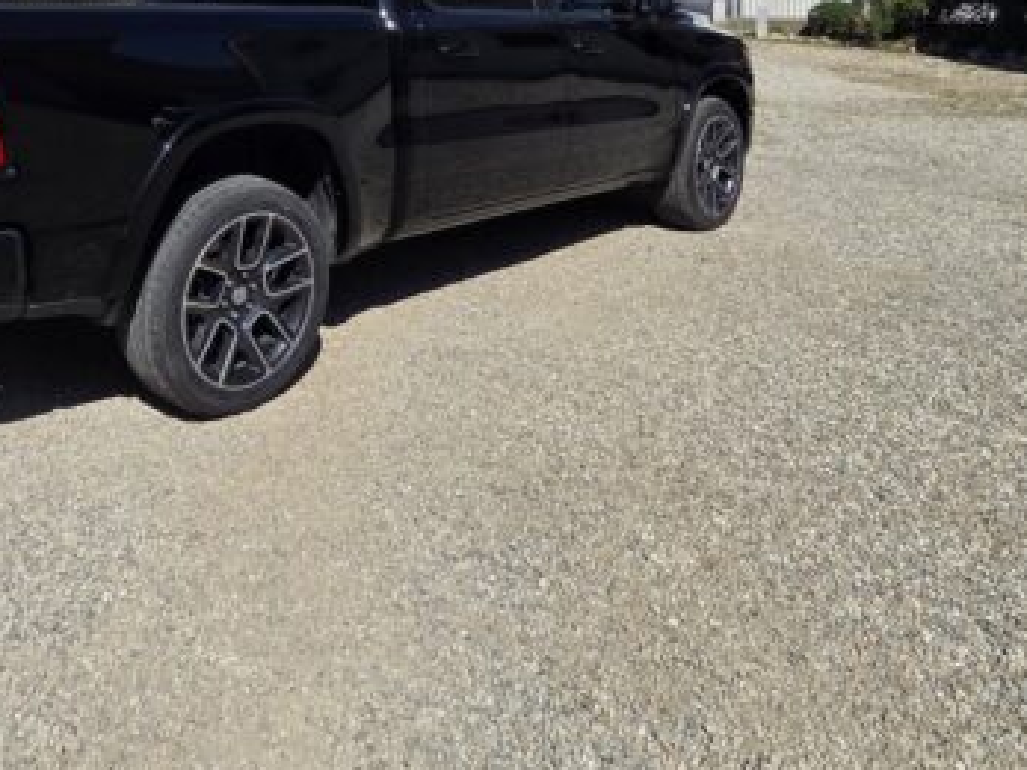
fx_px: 890
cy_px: -30
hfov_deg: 57.2
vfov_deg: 40.0
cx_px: 266
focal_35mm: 30
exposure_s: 1/3001
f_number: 2.2
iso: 50
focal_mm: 2.2
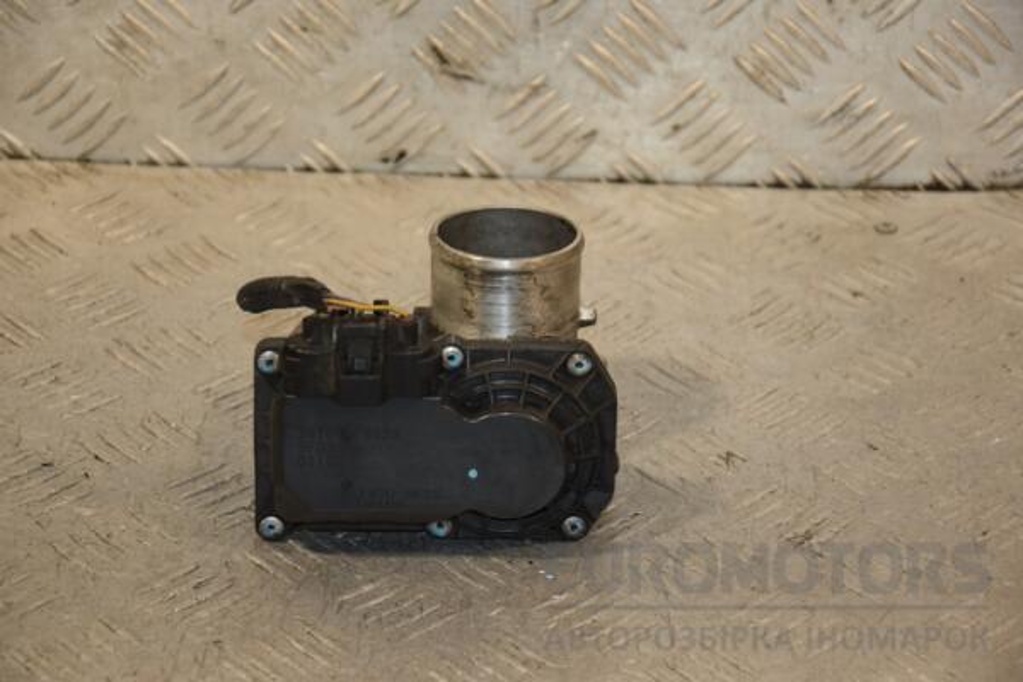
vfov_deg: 10.8
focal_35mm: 128
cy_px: 341
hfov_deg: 16.1
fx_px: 3623
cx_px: 512
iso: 800
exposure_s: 1/160
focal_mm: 85
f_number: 5.6
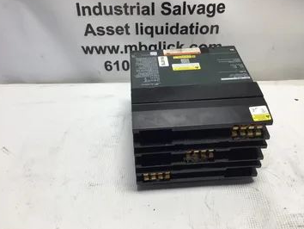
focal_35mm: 35
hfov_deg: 52.6
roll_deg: -1.6
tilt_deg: -36.8
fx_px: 308
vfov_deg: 40.7
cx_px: 160
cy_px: 116
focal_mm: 3.3
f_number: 2.4
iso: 32
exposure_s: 1/120
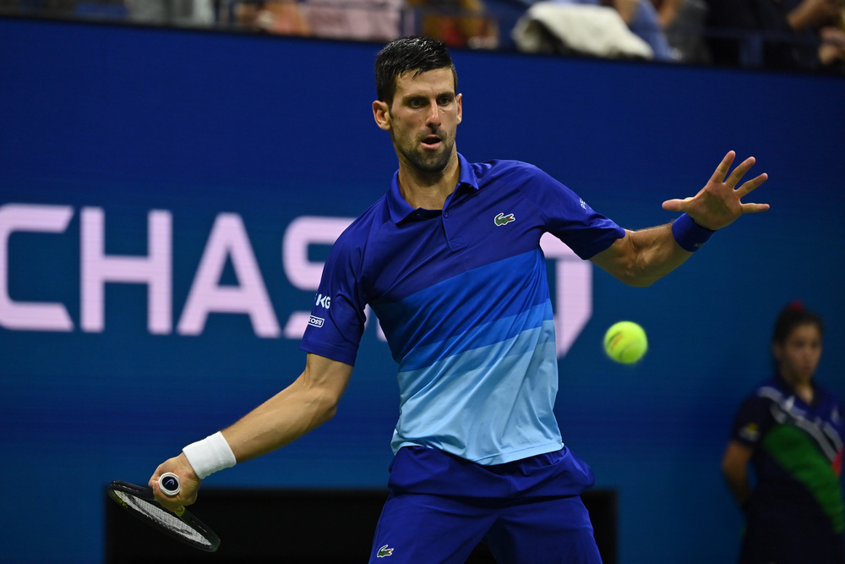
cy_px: 282
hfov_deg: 8.6
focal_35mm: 240
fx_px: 5634
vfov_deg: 5.7
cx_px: 422
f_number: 4
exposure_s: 1/1250
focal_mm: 240
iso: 2500
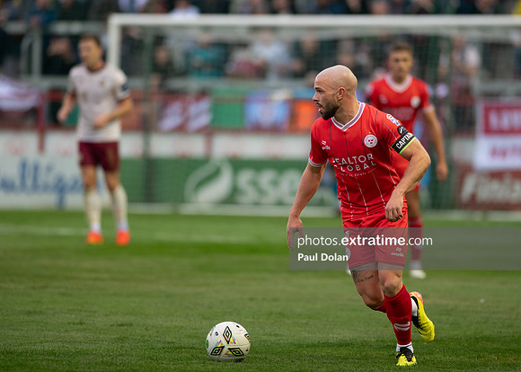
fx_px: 5203
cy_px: 171
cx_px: 309
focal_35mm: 352
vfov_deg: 4.1
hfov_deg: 5.7
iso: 2000
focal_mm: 300
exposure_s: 1/1250
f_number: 2.8
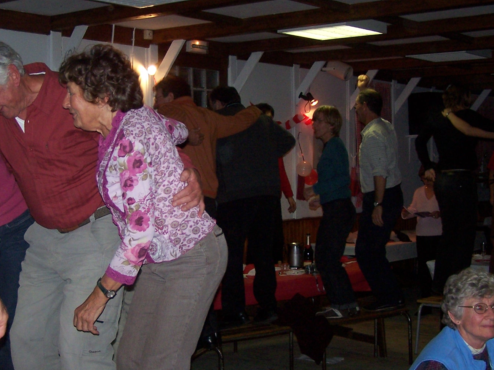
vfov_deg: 24.4
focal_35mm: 60
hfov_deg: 32.1
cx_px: 203
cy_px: 202
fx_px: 856
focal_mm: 6.3
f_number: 2.8
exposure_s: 1/60
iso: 140
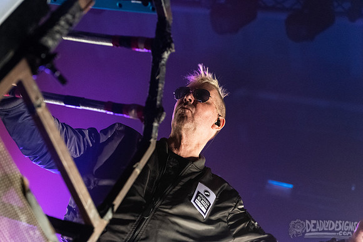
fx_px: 625
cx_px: 182
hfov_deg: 32.4
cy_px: 121
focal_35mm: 62
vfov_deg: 21.9
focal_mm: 62
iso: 3200
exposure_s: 1/400
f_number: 4
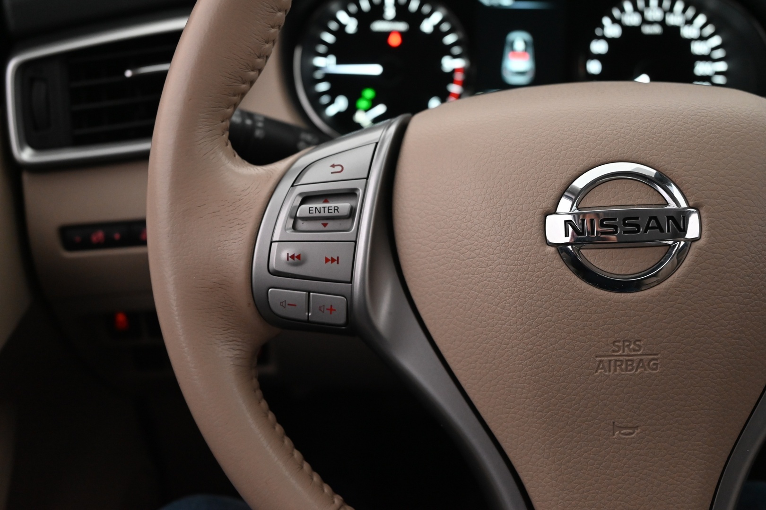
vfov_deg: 38.4
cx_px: 383
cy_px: 255
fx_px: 734
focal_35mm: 34
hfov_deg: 55.1
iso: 3200
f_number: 5
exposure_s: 1/80
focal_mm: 34.5
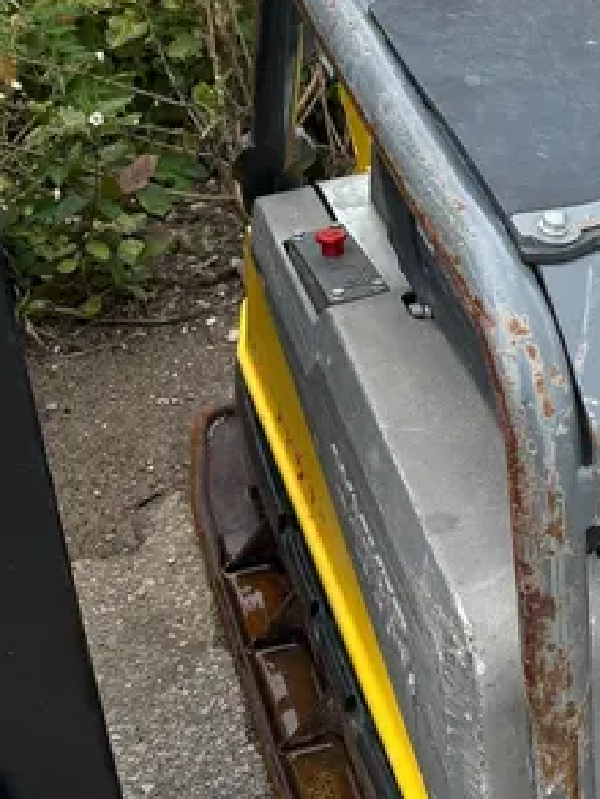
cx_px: 657
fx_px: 1501
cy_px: 250
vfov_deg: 29.5
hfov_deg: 21.5
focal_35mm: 65
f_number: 1.5
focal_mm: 5.7
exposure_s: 1/552
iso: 50
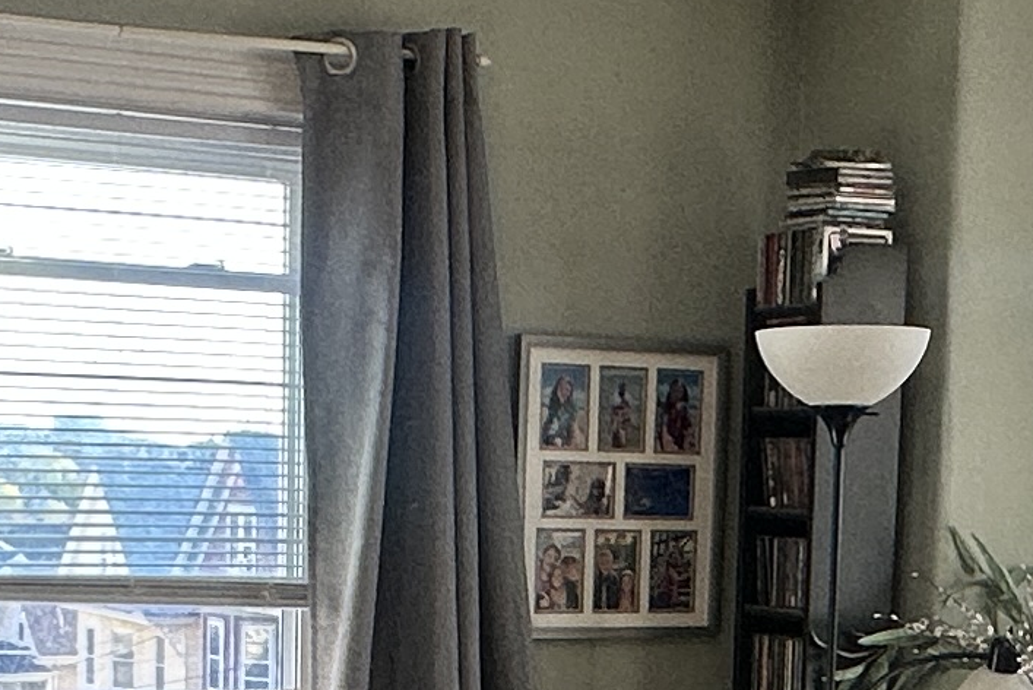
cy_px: 811
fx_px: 2382
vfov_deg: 15.9
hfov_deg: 24.5
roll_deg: -1.0
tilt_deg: -5.8
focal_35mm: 83
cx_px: 470
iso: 100
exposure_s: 1/120
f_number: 2.2
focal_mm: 2.22
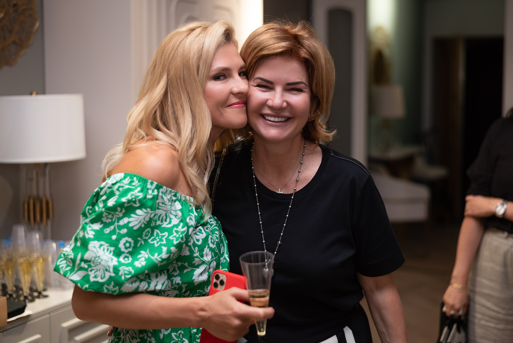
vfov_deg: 27.0
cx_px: 256
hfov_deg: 39.6
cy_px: 172
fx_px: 713
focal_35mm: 50
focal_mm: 50
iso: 160
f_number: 2.2
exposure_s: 1/200
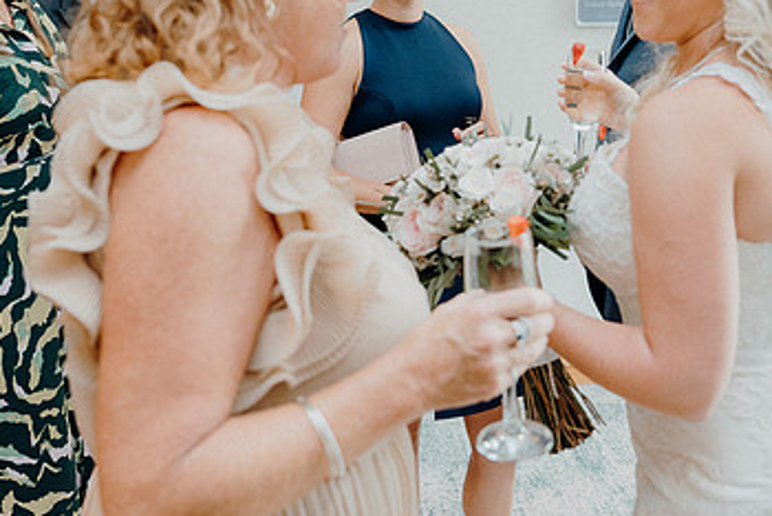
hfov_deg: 41.0
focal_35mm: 48
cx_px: 443
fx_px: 1030
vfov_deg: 27.8
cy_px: 136
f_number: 3.5
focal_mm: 29
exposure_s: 1/200
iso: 2500
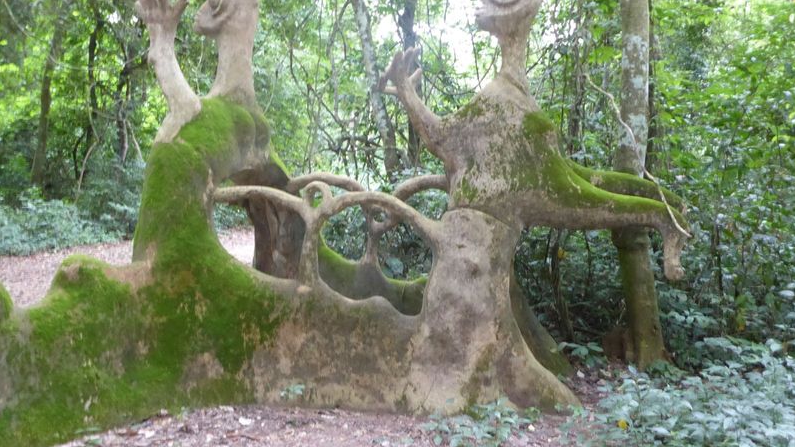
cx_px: 398
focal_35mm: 34
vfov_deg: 34.6
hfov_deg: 58.0
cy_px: 203
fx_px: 717
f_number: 6.3
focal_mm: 5.4
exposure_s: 1/4
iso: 800
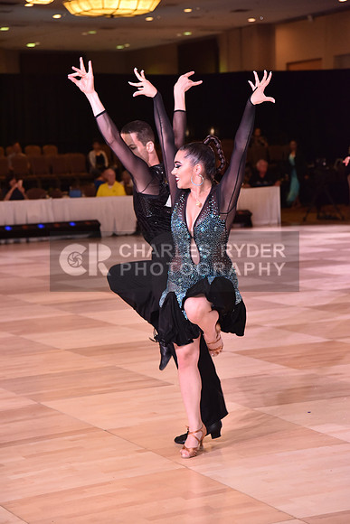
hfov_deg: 15.9
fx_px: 1253
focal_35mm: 86
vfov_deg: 23.6
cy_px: 262
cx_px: 175
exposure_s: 1/250
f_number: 5
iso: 2000
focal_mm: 86
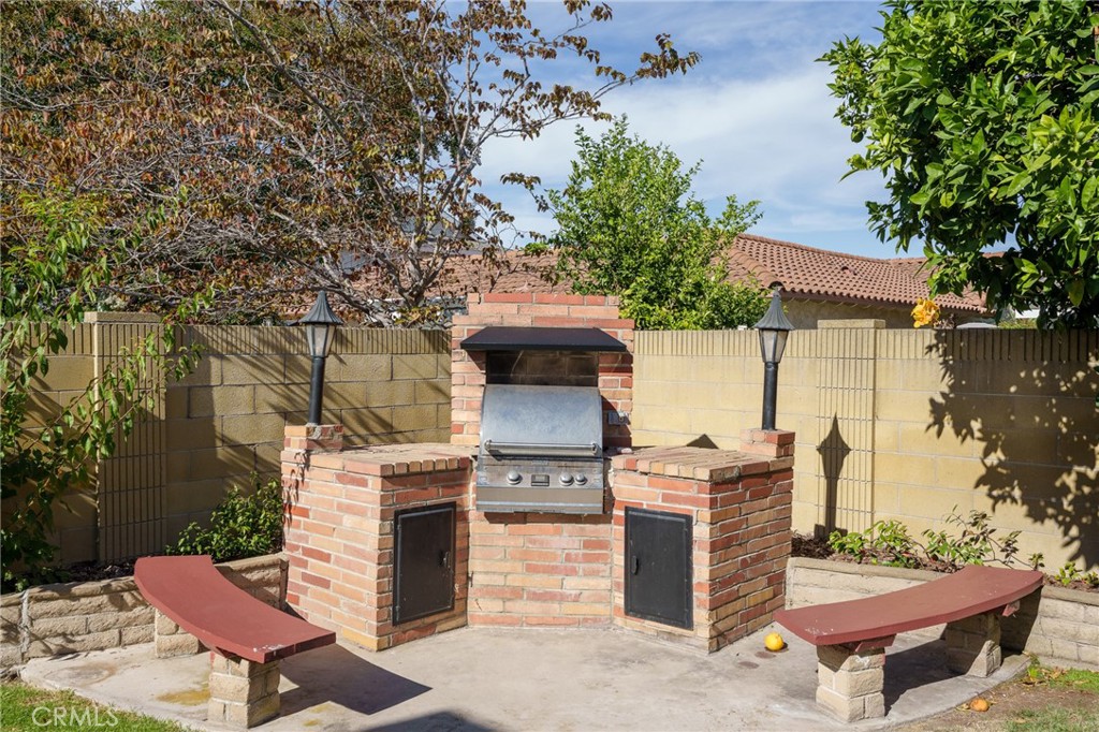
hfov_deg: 63.7
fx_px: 885
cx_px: 550
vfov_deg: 44.9
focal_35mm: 29
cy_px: 366
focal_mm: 29
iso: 400
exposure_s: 1/2500
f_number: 8
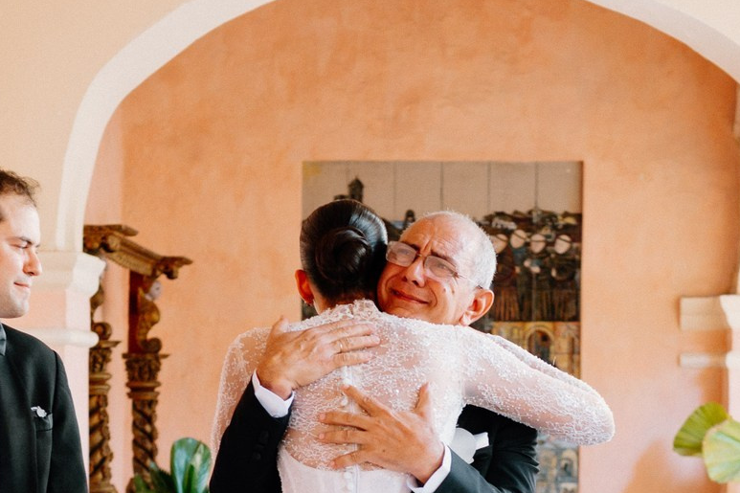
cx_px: 374
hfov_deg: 17.6
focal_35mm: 116
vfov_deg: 11.5
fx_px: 2384
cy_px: 624
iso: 400
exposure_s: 1/200
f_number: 2.8
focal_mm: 35
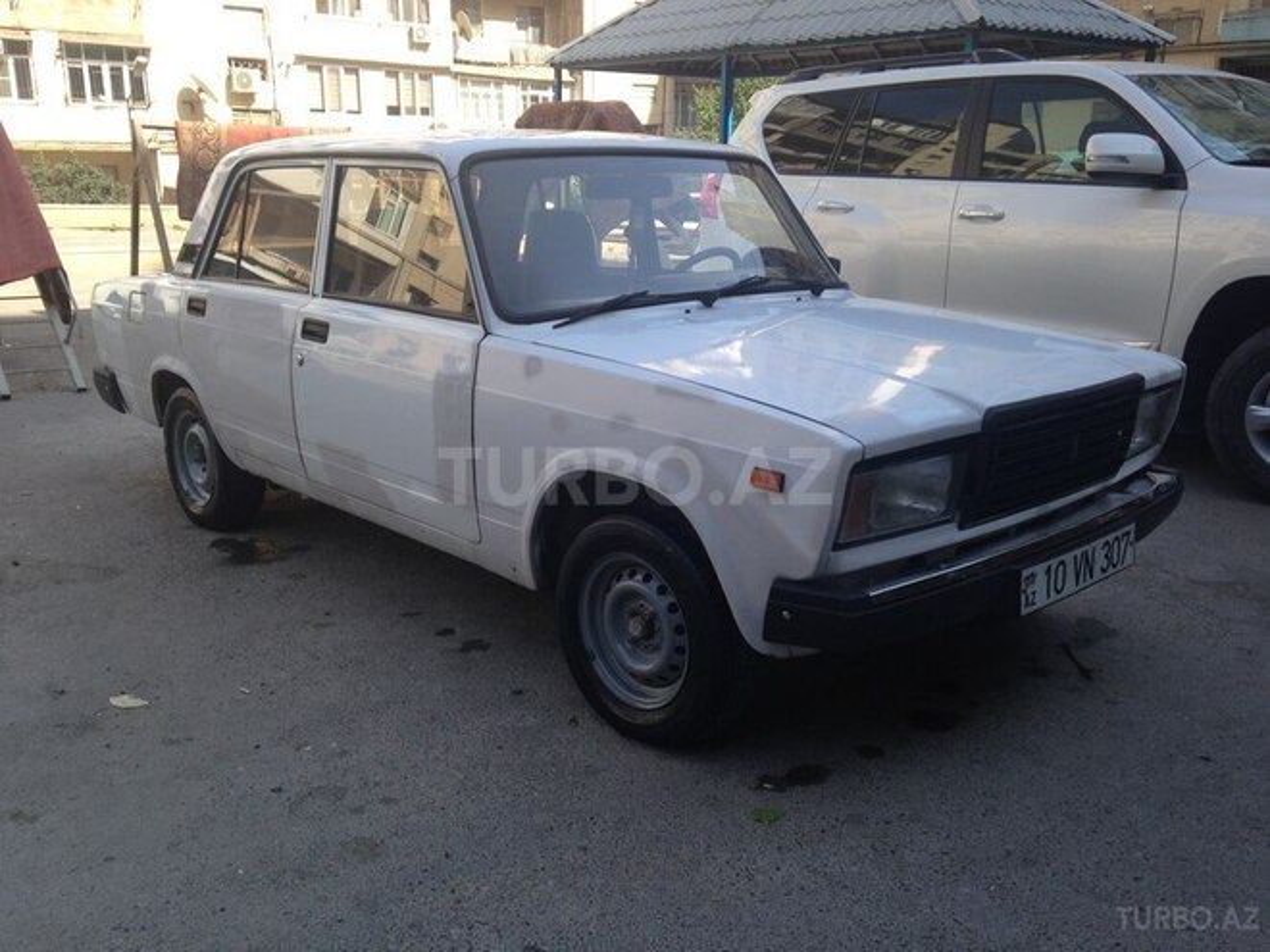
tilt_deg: -15.5
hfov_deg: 55.4
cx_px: 635
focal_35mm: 33
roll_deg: -0.1
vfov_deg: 42.9
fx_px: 1211
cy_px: 476
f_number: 2.4
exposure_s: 1/526
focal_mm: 4.12
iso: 50
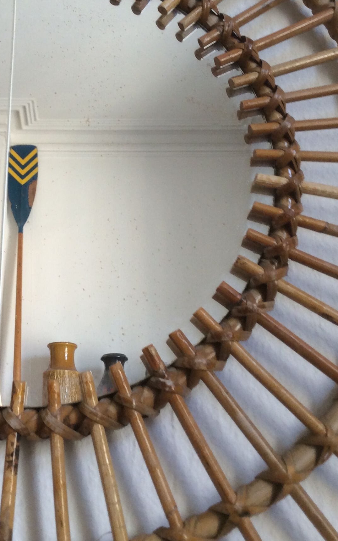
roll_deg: -1.7
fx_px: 751
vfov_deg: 39.2
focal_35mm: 51
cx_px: 74
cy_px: 189
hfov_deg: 25.0
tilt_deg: +24.9
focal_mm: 3.3
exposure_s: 1/25
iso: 40
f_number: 2.4
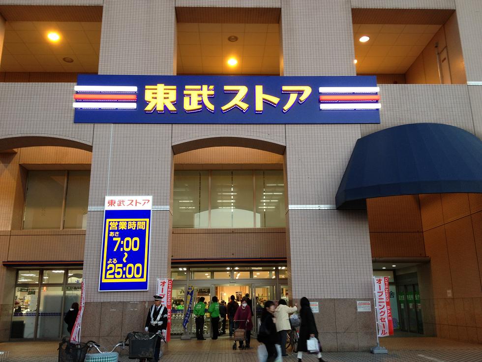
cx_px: 241
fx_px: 487
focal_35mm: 35
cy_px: 181
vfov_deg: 40.7
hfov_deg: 52.6
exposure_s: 1/24
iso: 64
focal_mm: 4.28
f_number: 2.4
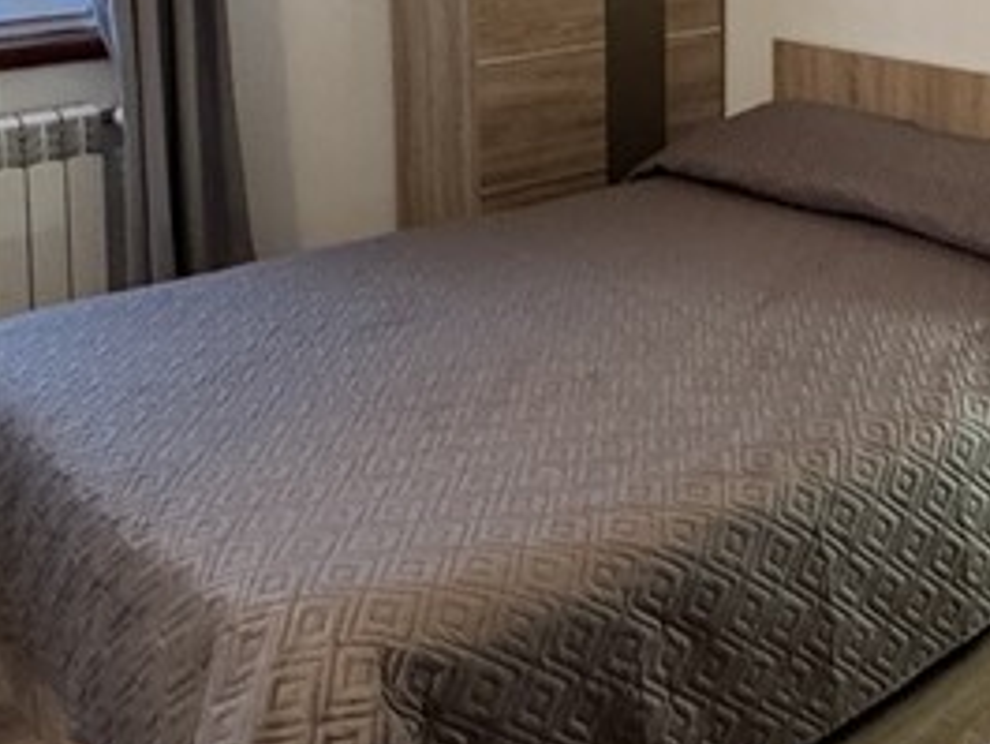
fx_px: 1545
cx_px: 770
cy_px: -97
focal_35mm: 54
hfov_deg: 34.6
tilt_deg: -4.9
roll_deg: +0.4
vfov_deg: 25.0
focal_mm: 2.22
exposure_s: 1/50
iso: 640
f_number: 2.2
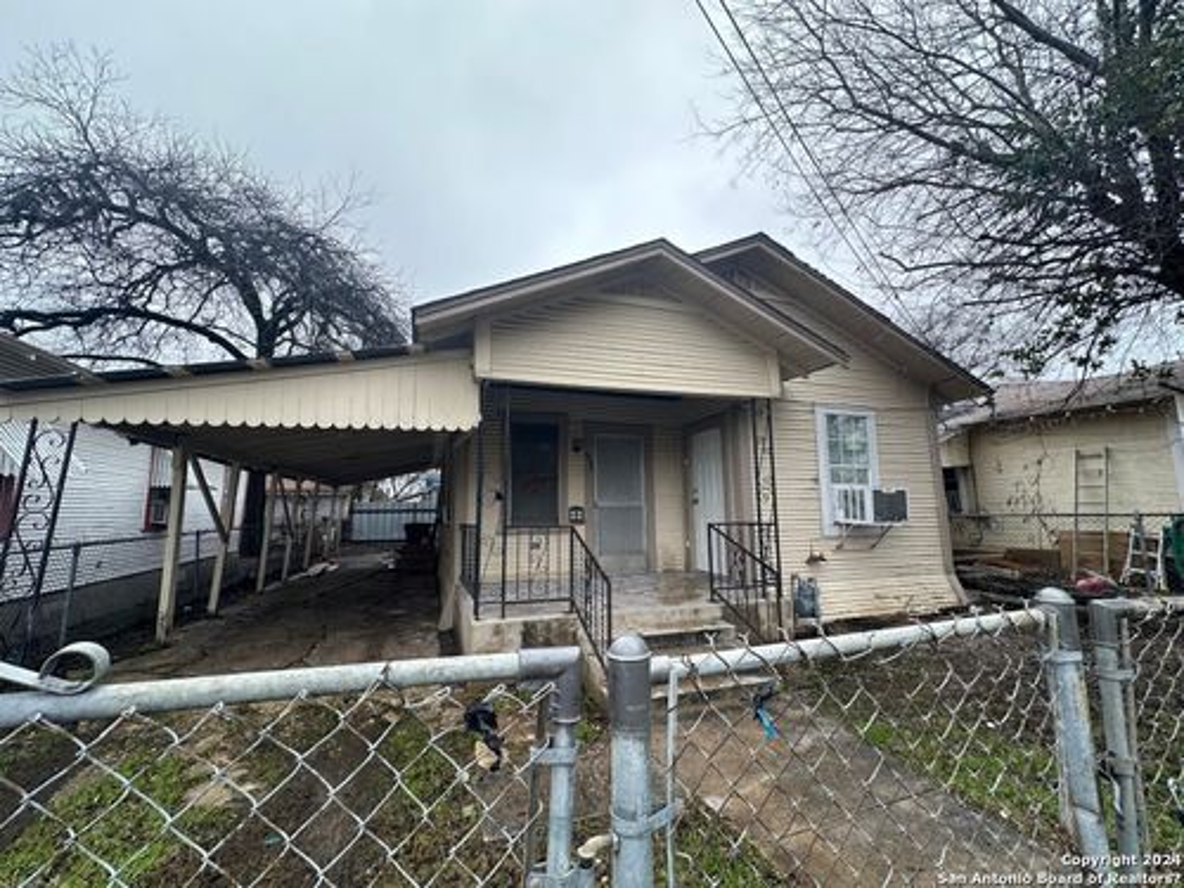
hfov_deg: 102.1
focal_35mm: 14
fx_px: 479
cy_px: 444
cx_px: 592
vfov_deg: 85.7
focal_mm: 2.22
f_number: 2.2
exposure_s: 1/267
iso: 40
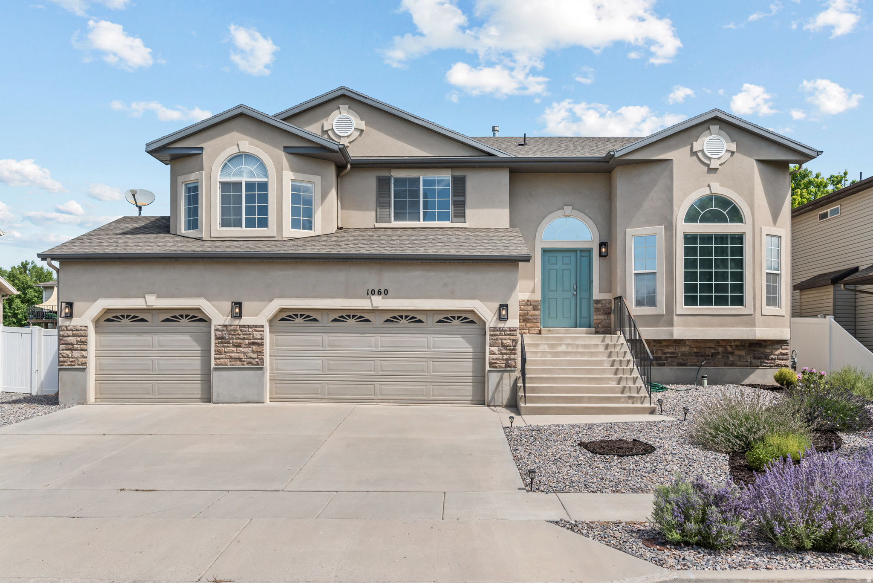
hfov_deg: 70.4
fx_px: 619
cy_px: 292
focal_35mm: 26
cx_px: 436
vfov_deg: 50.4
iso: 800
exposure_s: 1/640
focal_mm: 25.5
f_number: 8
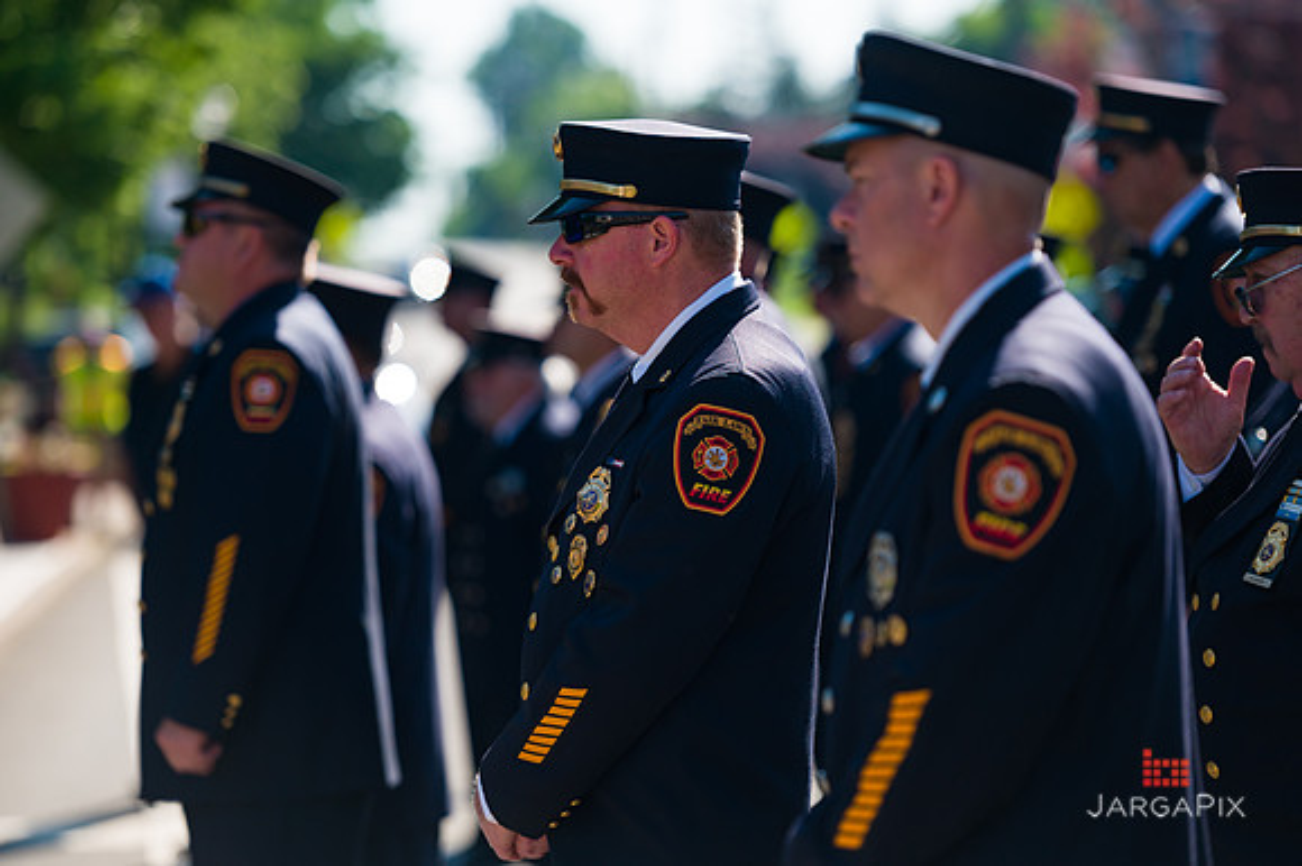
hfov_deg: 12.5
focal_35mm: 165
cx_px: 651
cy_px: 433
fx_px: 5964
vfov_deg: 8.3
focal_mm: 165
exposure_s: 1/3200
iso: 200
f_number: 3.2
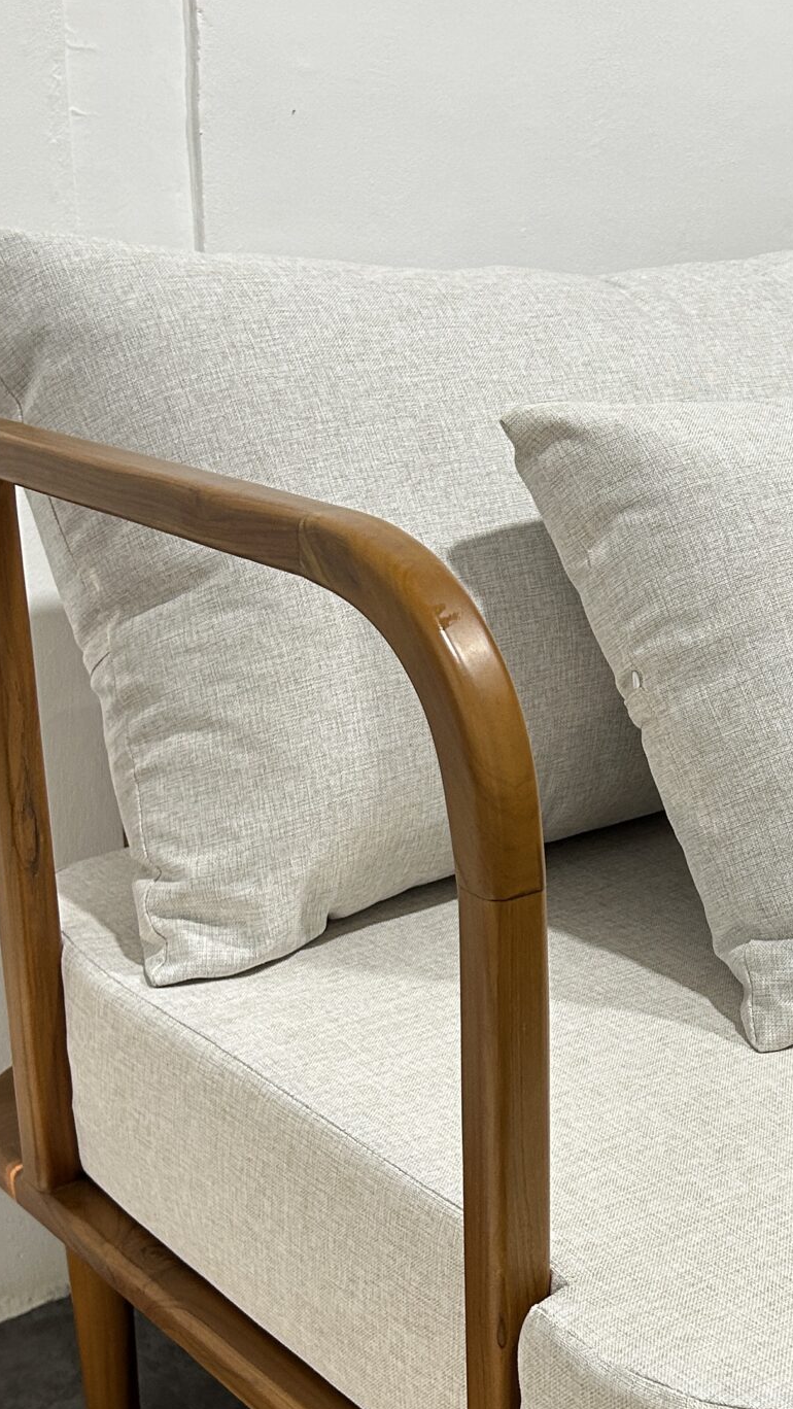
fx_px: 1980
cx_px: 666
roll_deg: -1.0
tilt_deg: -20.2
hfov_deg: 22.3
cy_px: 852
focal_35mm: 53
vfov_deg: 39.0
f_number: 1.5
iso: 160
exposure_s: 1/50
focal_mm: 5.7
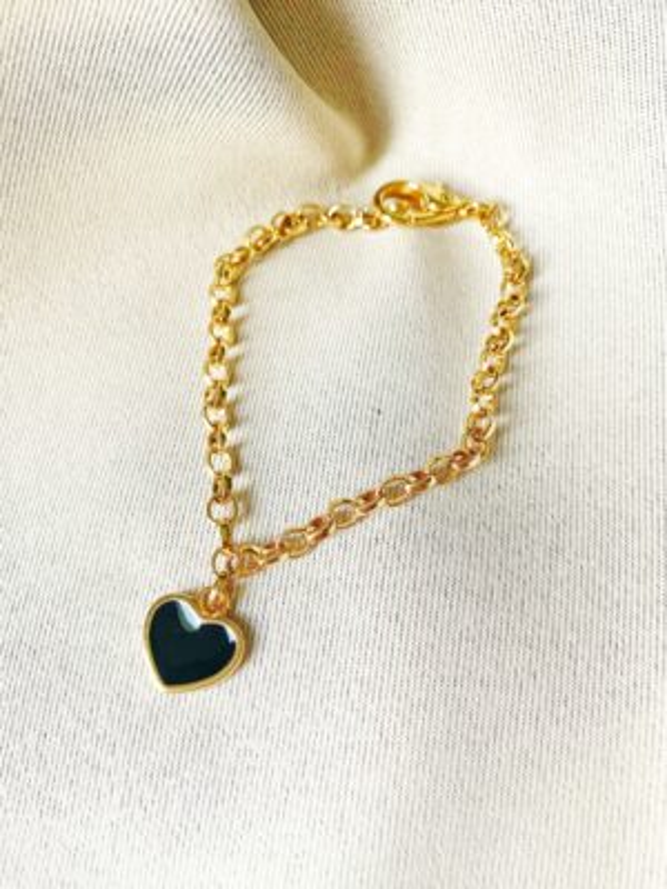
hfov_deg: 54.9
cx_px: 334
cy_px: 444
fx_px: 642
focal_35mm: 25
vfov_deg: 69.4
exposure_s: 1/170
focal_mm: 4.25
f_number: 1.8
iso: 32
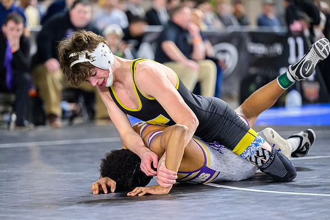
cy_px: 114
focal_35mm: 159
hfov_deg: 12.9
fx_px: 1462
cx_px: 150
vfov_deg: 8.6
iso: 4000
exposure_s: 1/800
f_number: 2.8
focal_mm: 145
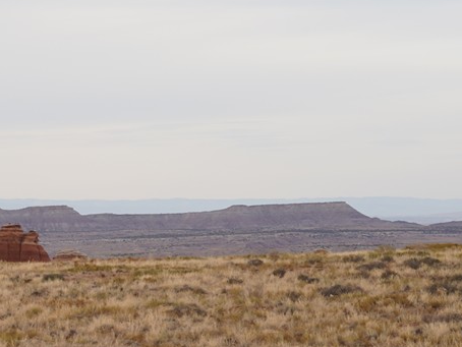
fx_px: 3392
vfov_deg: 5.9
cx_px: -514
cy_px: 191
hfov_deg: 7.4
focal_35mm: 254
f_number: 6.3
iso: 100
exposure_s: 1/100
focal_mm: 60
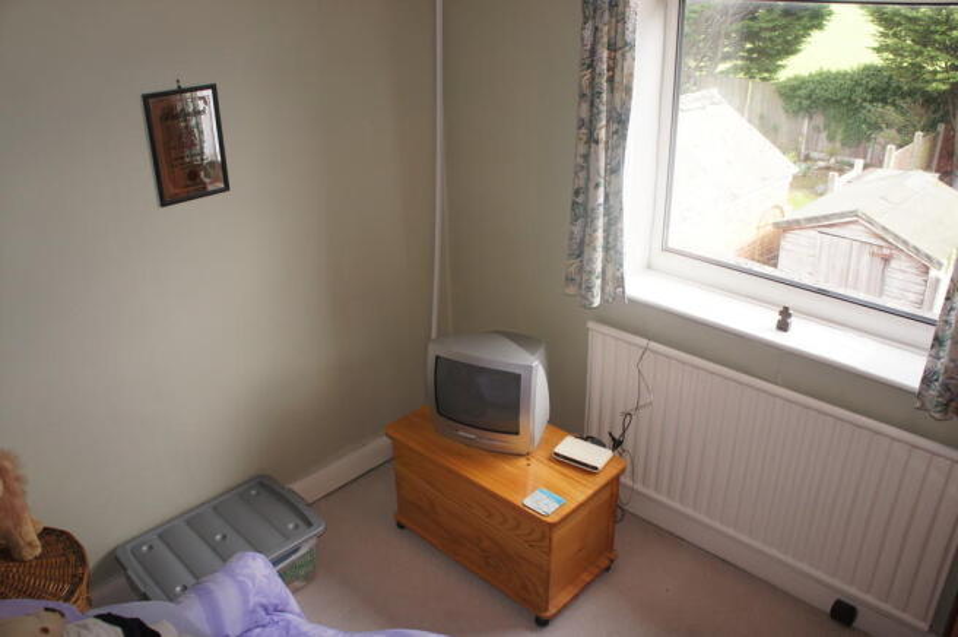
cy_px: 318
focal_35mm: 27
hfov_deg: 67.4
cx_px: 479
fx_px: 718
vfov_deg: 47.8
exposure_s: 1/100
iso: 200
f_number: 4.5
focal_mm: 18
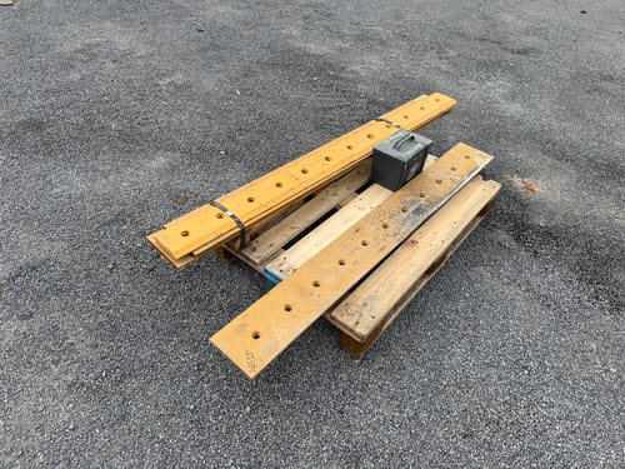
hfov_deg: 71.6
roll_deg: -1.7
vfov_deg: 56.8
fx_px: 433
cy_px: 234
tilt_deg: -41.3
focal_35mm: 24
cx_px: 312
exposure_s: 1/3021
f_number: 1.78
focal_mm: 6.76
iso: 80
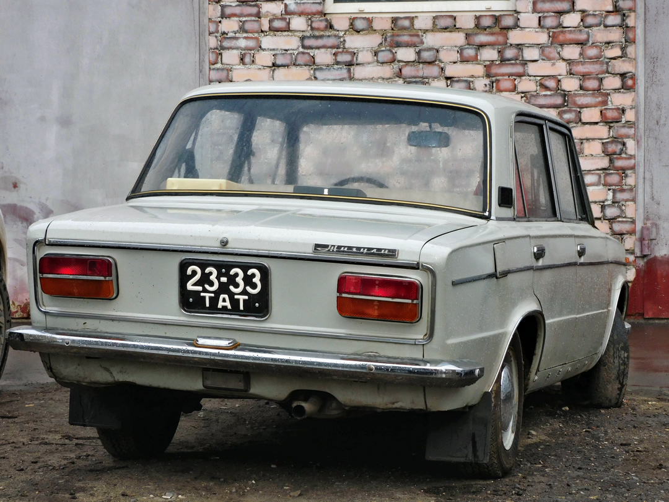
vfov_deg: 15.6
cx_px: 334
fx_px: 1836
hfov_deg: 20.7
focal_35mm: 95
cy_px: 251
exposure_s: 1/500
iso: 125
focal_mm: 17
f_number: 4.8
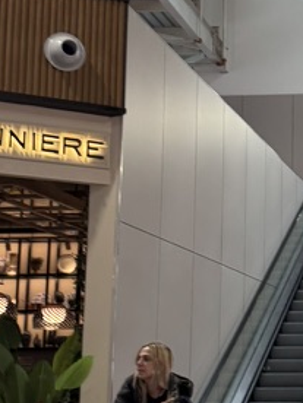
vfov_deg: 22.0
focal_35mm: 89
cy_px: 247
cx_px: 407
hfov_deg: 15.7
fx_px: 1039
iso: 160
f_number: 1.78
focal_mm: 6.76
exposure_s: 1/120
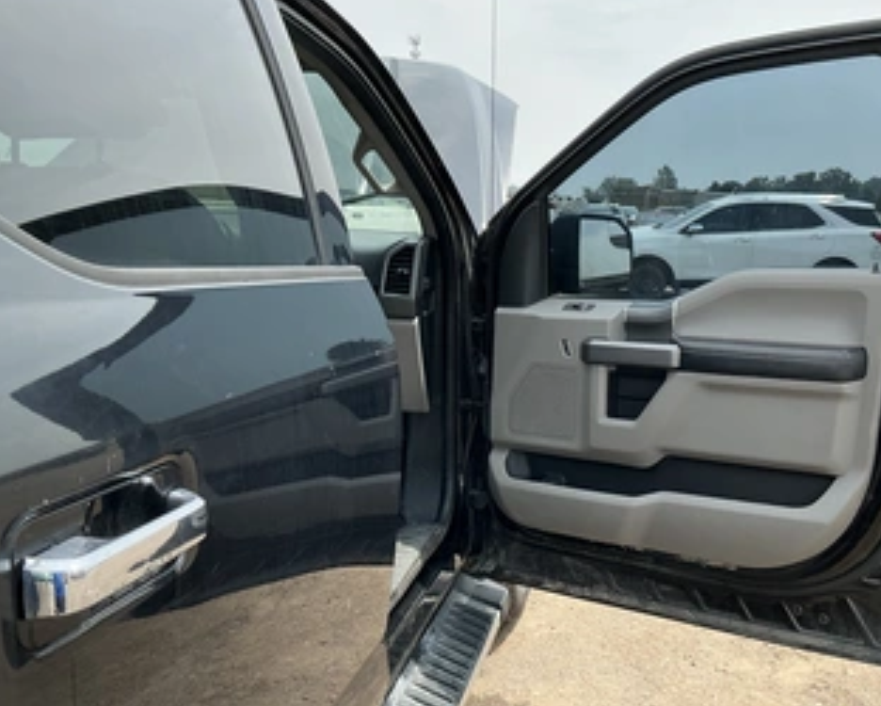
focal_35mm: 35
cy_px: 319
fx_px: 913
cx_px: 486
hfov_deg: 51.4
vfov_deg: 42.2
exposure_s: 1/898
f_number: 1.8
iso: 25
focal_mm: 3
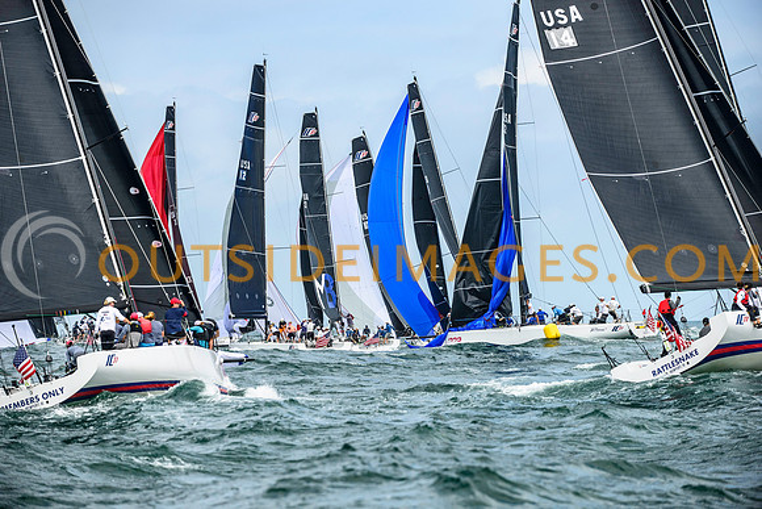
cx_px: 381
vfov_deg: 10.2
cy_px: 254
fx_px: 2858
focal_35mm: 135
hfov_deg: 15.2
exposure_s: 1/2500
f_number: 5
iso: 400
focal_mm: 135
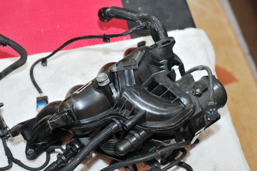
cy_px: 86
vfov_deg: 18.1
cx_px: 128
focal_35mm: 75
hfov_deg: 27.0
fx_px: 535
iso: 800
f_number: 3.5
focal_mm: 50
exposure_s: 1/60
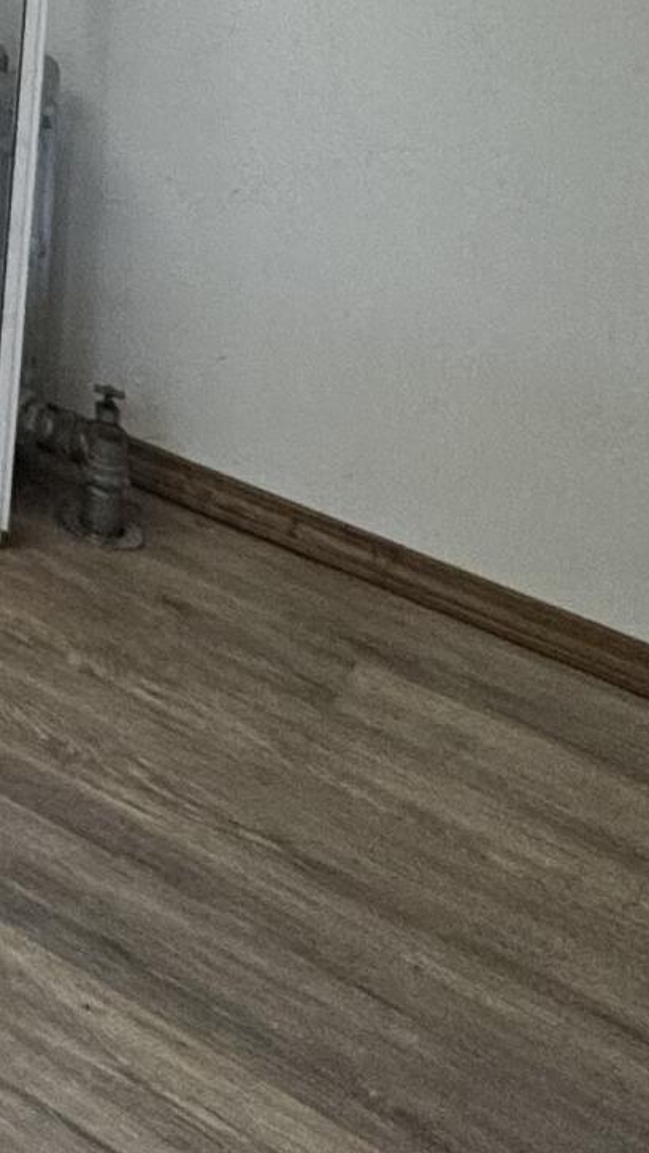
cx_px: -1174
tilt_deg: -5.8
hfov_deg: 12.1
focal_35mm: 63
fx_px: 1925
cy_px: -513
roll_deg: +0.4
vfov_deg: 25.9
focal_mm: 2.22
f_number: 2.2
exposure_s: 1/120
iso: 125
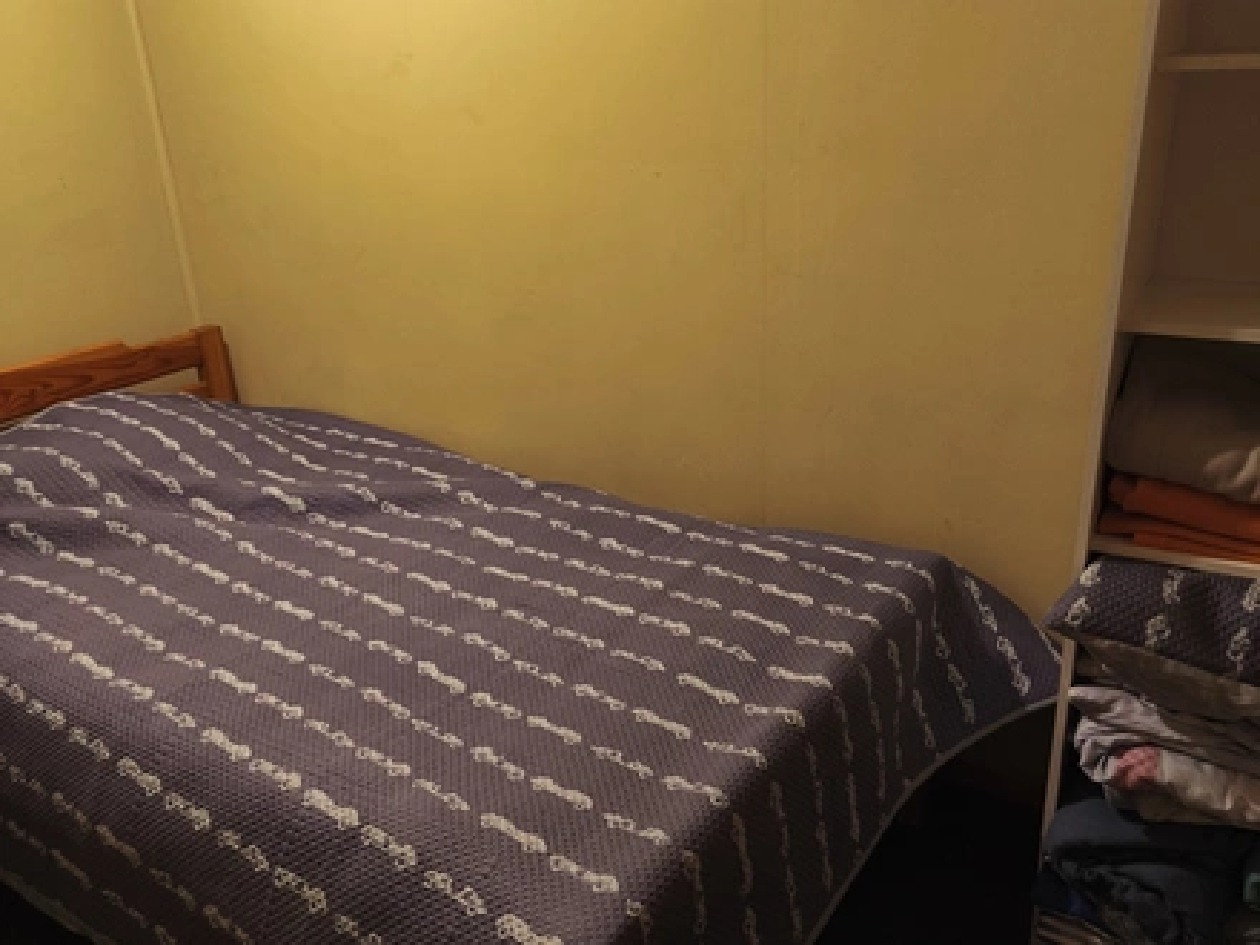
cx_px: 630
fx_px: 837
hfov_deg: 73.9
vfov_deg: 58.9
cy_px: 472
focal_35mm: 23
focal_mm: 5.35
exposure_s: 1/33.3
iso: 640
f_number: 1.7
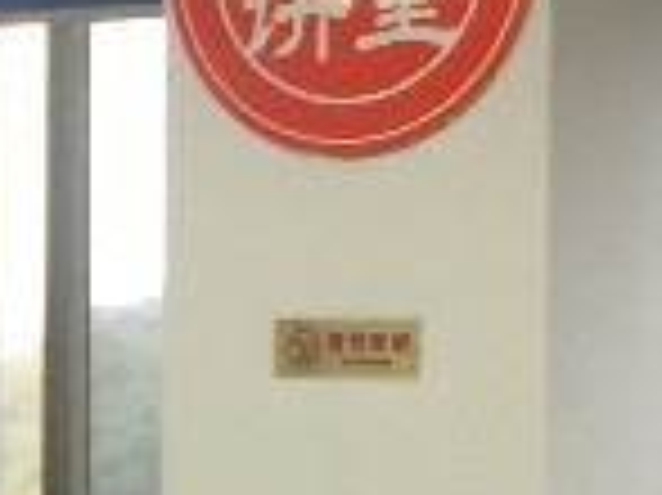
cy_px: 549
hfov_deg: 9.7
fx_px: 3860
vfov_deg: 7.3
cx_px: -90
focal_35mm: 202
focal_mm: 4.15
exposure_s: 1/33
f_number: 2.2
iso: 50
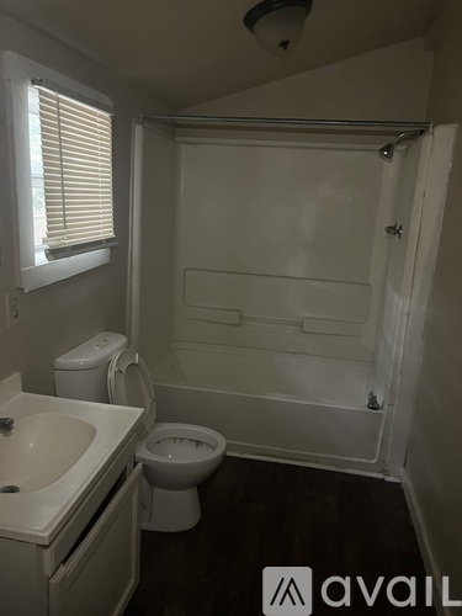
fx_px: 463
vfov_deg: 67.3
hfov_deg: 53.1
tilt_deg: -15.0
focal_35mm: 26
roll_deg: -3.3
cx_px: 231
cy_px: 308
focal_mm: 5.1
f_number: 1.6
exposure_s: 1/30
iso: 800
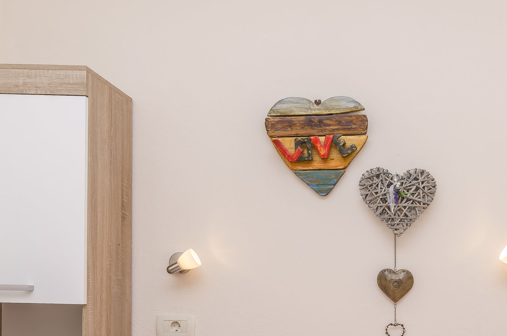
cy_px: 256
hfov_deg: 47.0
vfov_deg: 33.3
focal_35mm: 39
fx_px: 548
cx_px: 404
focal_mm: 14
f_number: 8
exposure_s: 1/100
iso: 100
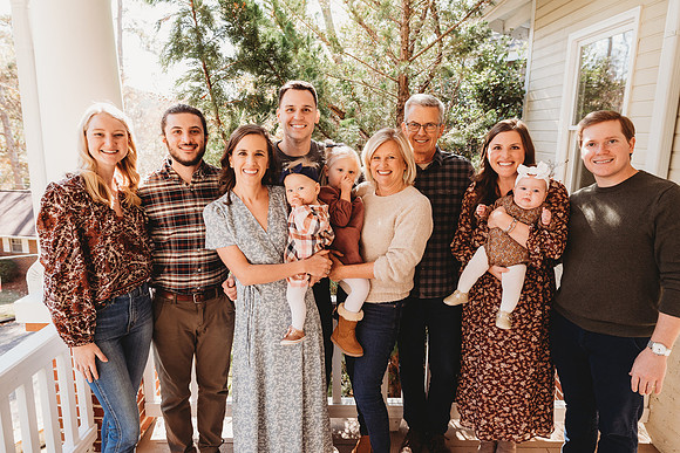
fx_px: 453
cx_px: 340
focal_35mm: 24
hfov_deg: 73.7
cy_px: 226
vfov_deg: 53.2
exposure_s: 1/200
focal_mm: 24
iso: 400
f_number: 4.5
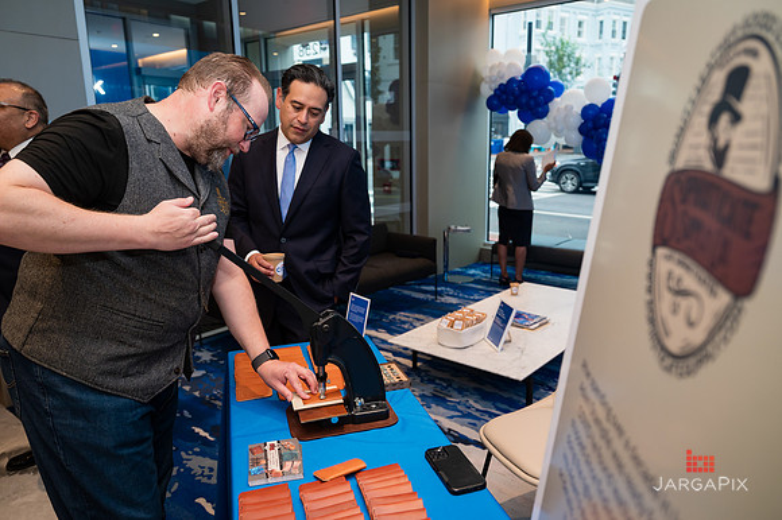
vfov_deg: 51.8
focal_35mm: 25
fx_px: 536
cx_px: 396
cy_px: 256
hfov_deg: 72.2
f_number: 3.2
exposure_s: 1/200
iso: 400
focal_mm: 24
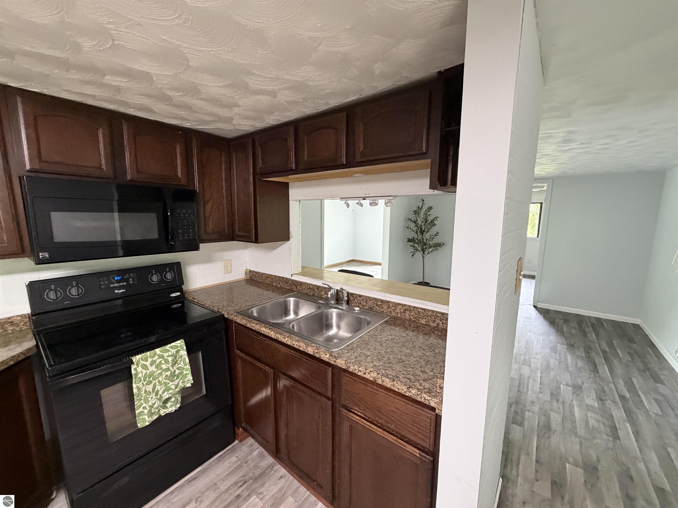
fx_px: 274
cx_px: 339
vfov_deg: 85.7
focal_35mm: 14
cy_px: 254
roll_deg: +0.8
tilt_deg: -8.7
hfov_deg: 102.1
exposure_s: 1/60
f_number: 2.2
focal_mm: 2.22
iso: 500
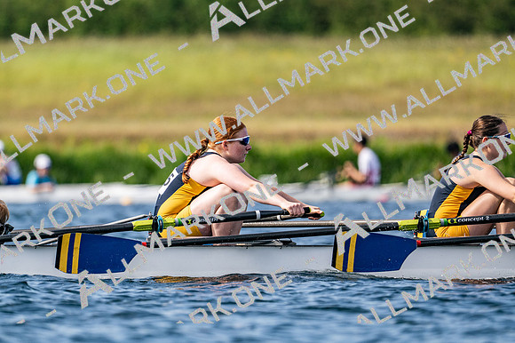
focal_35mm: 600
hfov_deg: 3.4
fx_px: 8578
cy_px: 172
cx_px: 258
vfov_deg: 2.3
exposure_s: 1/2500
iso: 220
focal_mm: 400
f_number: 4.5
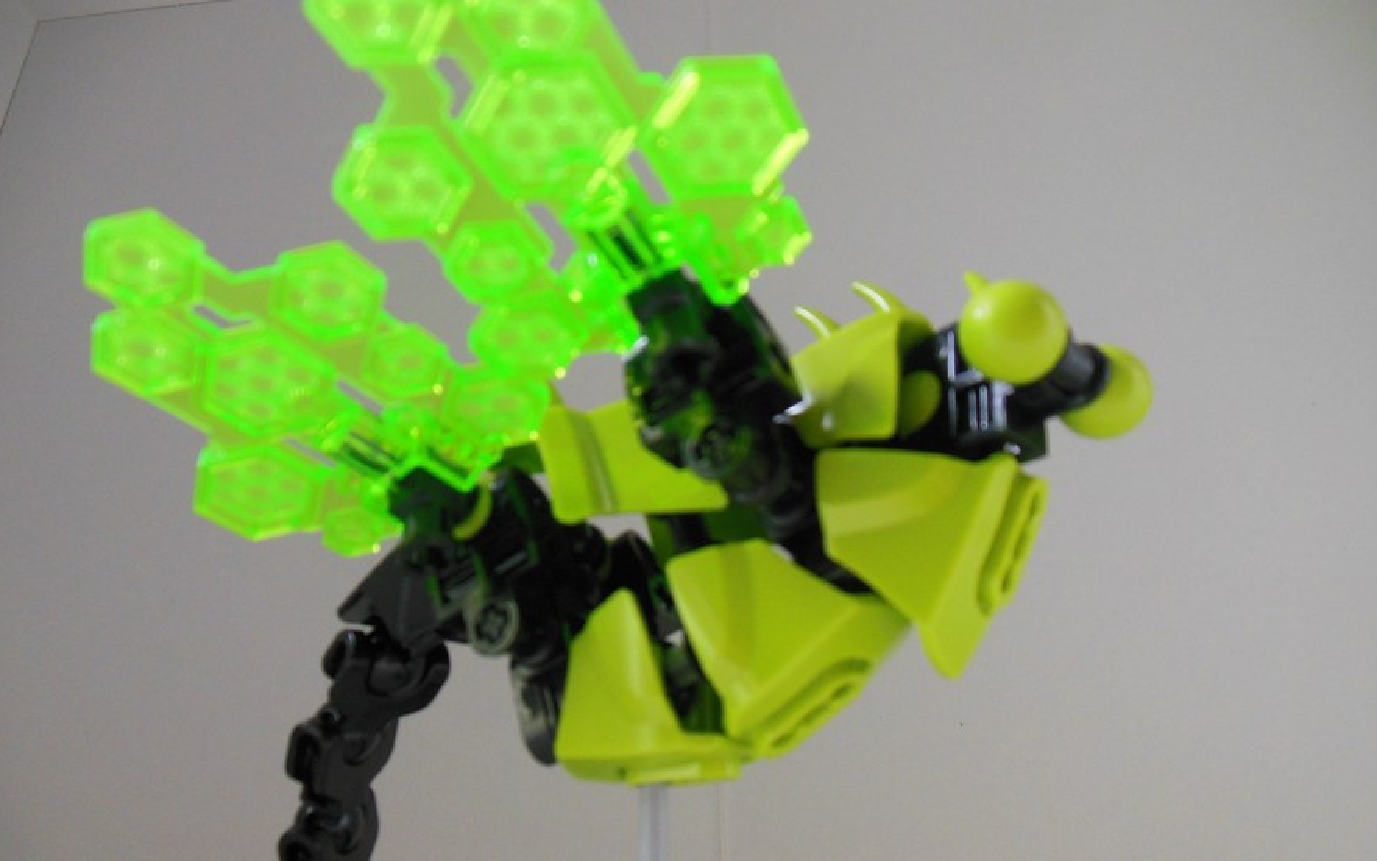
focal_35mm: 27
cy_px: 452
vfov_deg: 46.0
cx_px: 696
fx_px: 1013
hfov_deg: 68.4
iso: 400
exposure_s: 1/20
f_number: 3.2
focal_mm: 4.5
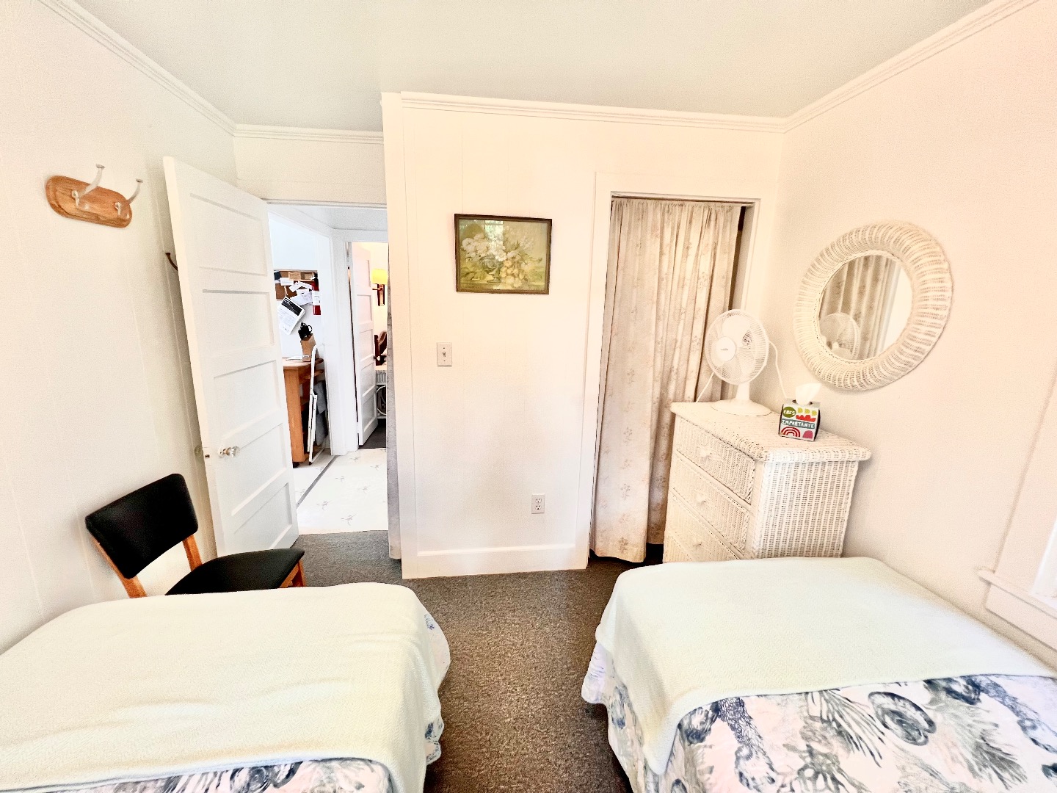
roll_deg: -1.7
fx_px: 397
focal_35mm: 13
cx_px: 528
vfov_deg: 89.9
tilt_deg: -13.3
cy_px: 396
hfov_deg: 106.2
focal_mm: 1.57
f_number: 1.8
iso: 200
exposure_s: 1/120
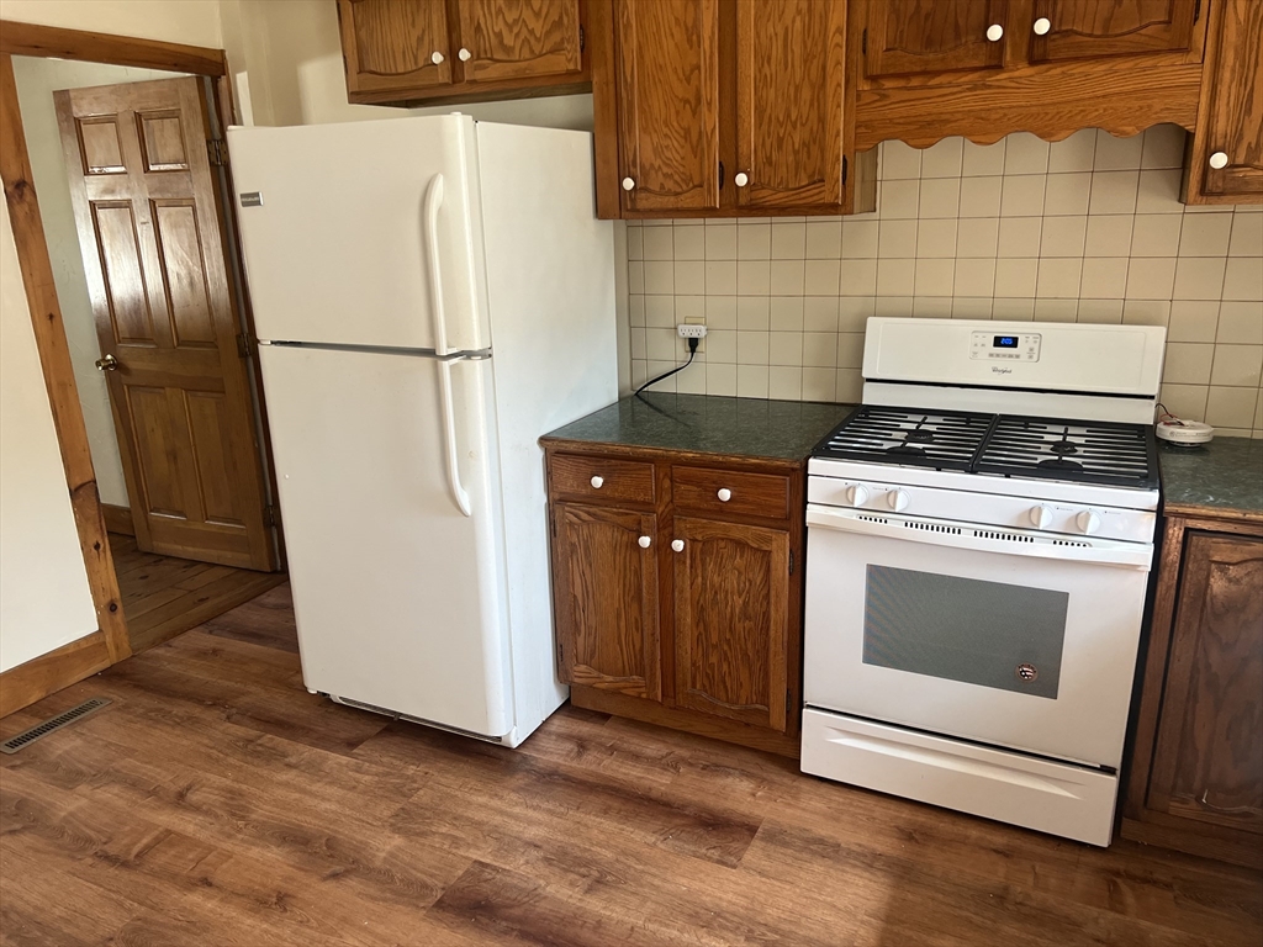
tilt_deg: -16.7
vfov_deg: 53.1
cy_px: 474
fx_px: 949
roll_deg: +3.0
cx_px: 632
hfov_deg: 67.3
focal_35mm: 26
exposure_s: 1/121
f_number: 1.5
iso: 125
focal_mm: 5.7
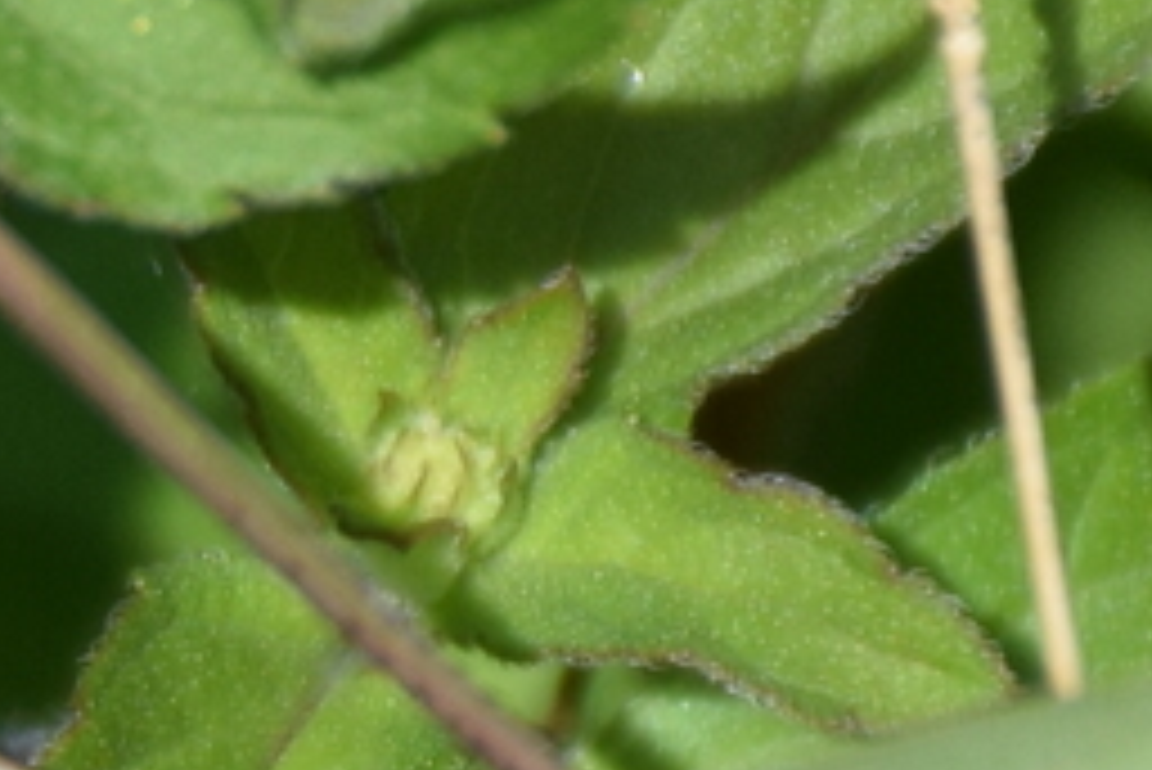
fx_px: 25197
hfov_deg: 2.6
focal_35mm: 787
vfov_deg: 1.7
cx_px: -646
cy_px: 603
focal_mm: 140
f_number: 5.6
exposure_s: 1/1600
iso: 320
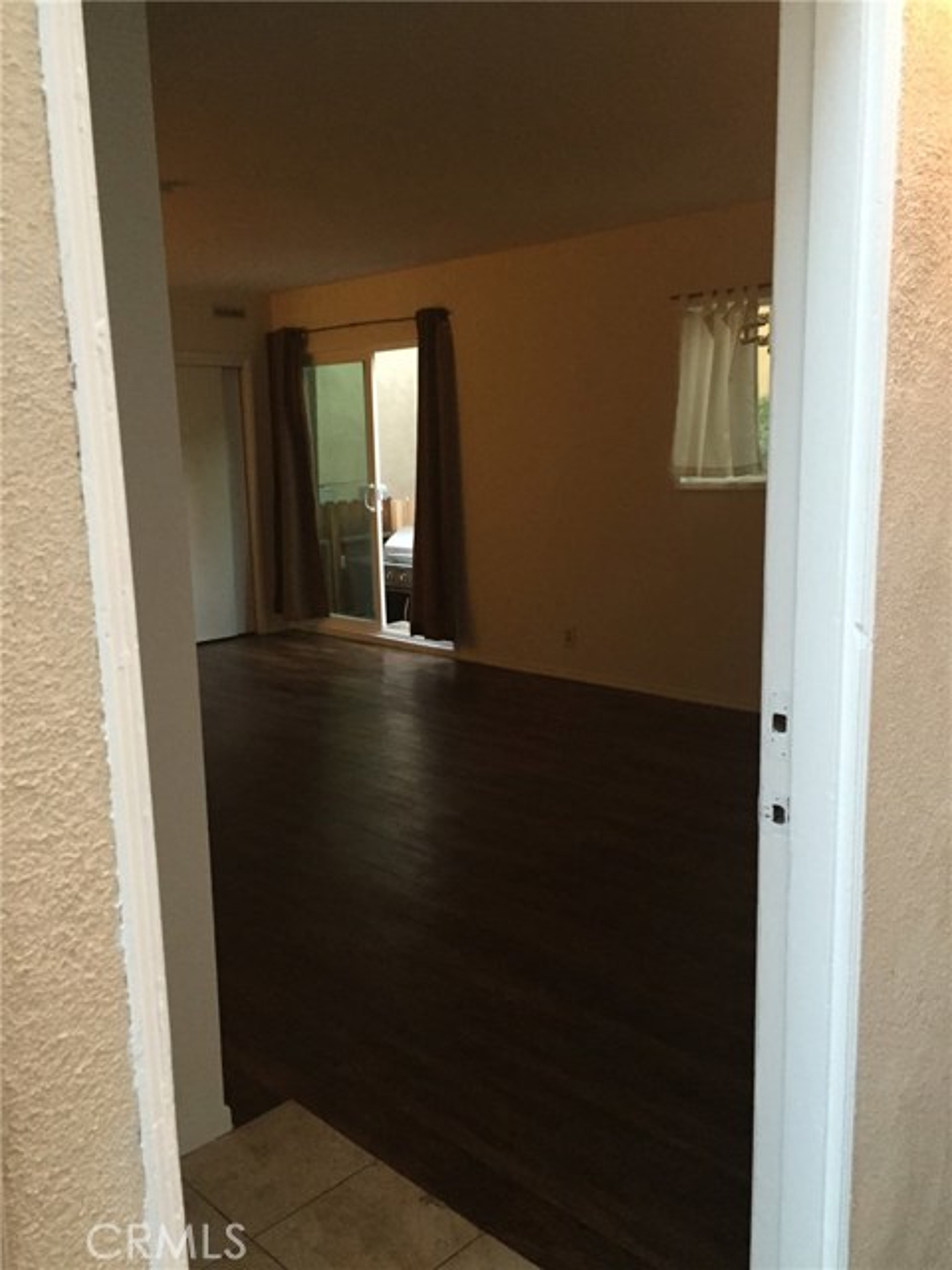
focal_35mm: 29
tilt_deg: -9.6
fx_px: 1063
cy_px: 635
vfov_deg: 61.7
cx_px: 476
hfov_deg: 48.2
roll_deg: +0.2
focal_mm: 4.15
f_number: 2.2
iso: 200
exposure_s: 1/30
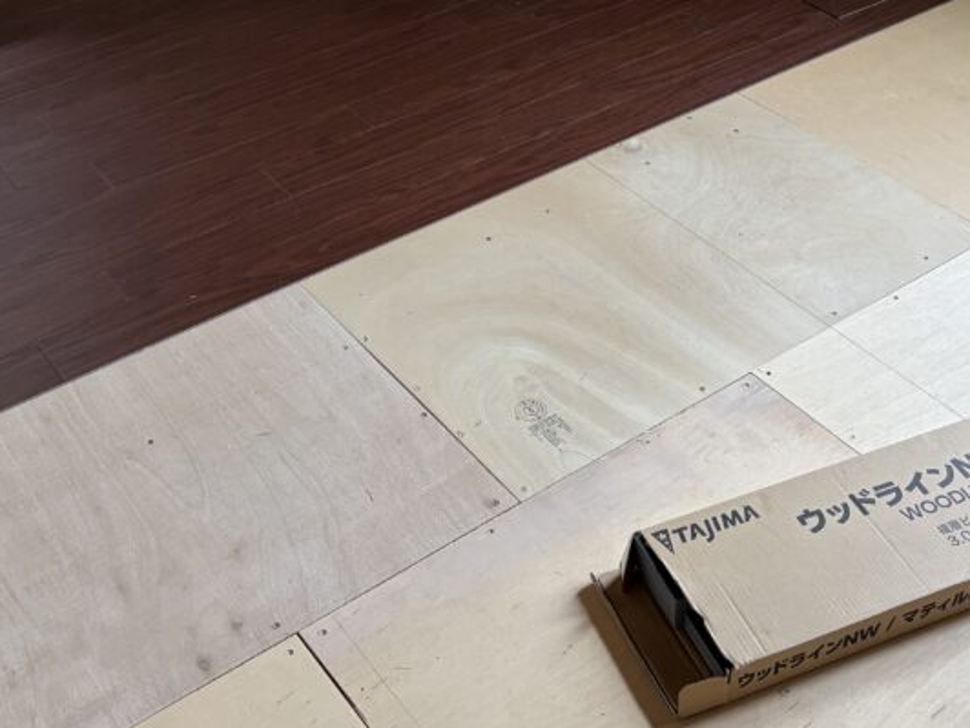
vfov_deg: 28.8
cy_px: 219
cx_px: 520
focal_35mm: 50
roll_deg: +2.1
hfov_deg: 38.2
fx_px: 1401
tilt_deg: -35.1
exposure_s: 1/93
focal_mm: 5.96
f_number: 1.6
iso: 125
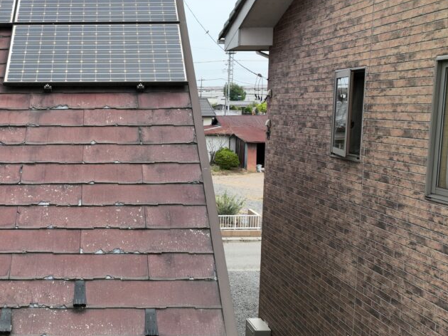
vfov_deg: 36.8
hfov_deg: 45.5
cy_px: 172
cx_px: 90
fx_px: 505
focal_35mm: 39
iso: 160
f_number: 2.8
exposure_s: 1/2000
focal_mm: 12.29
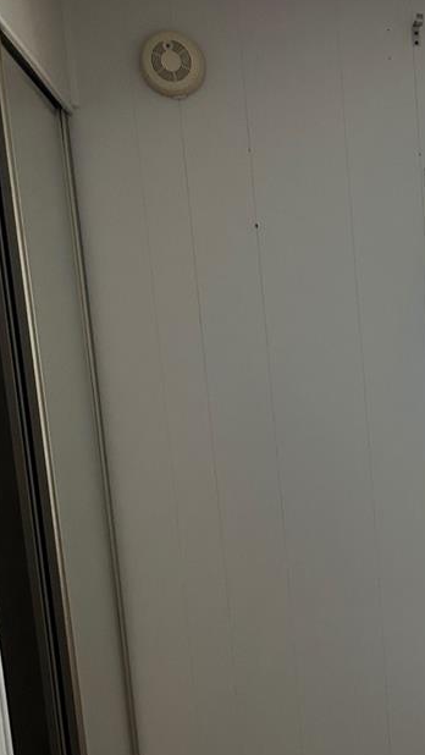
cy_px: 568
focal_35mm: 55
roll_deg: +2.6
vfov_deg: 36.9
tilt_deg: -8.7
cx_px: 542
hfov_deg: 20.1
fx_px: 1101
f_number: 1.5
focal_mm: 5.7
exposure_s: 1/60
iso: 200
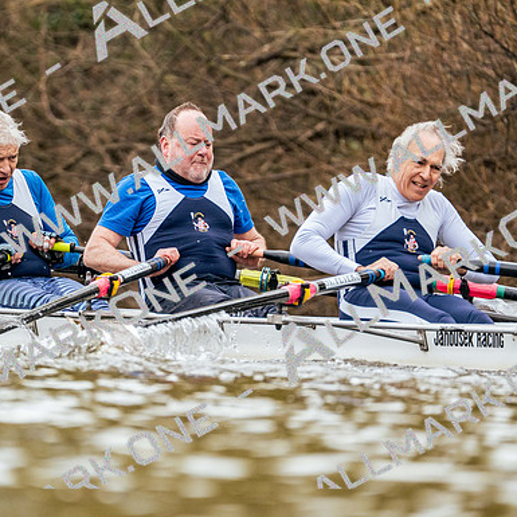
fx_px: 12994
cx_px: 167
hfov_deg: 2.3
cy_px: 258
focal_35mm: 769
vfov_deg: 2.3
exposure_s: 1/2000
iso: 2000
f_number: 6.3
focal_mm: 600
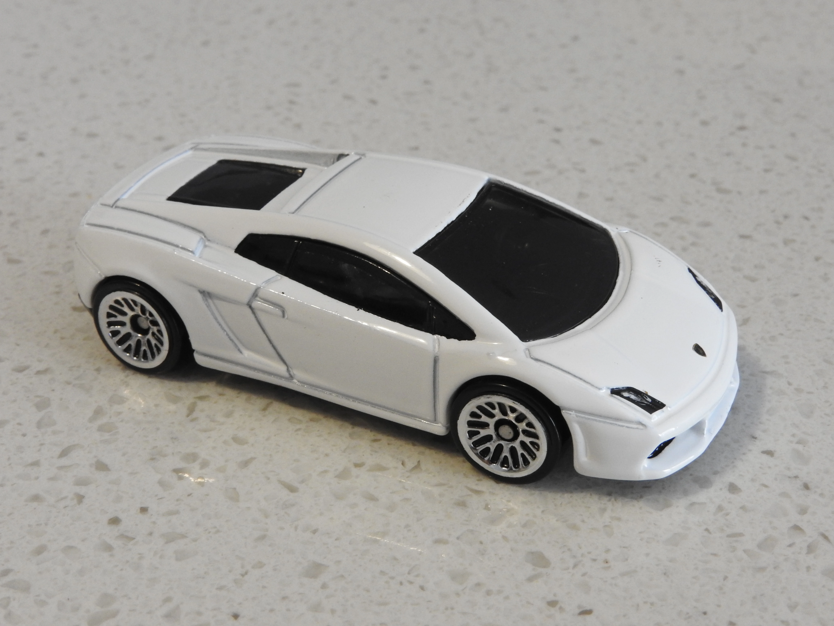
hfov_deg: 32.2
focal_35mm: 60
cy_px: 313
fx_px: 1446
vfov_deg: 24.4
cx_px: 417
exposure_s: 1/10
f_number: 7.6
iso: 400
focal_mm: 10.7
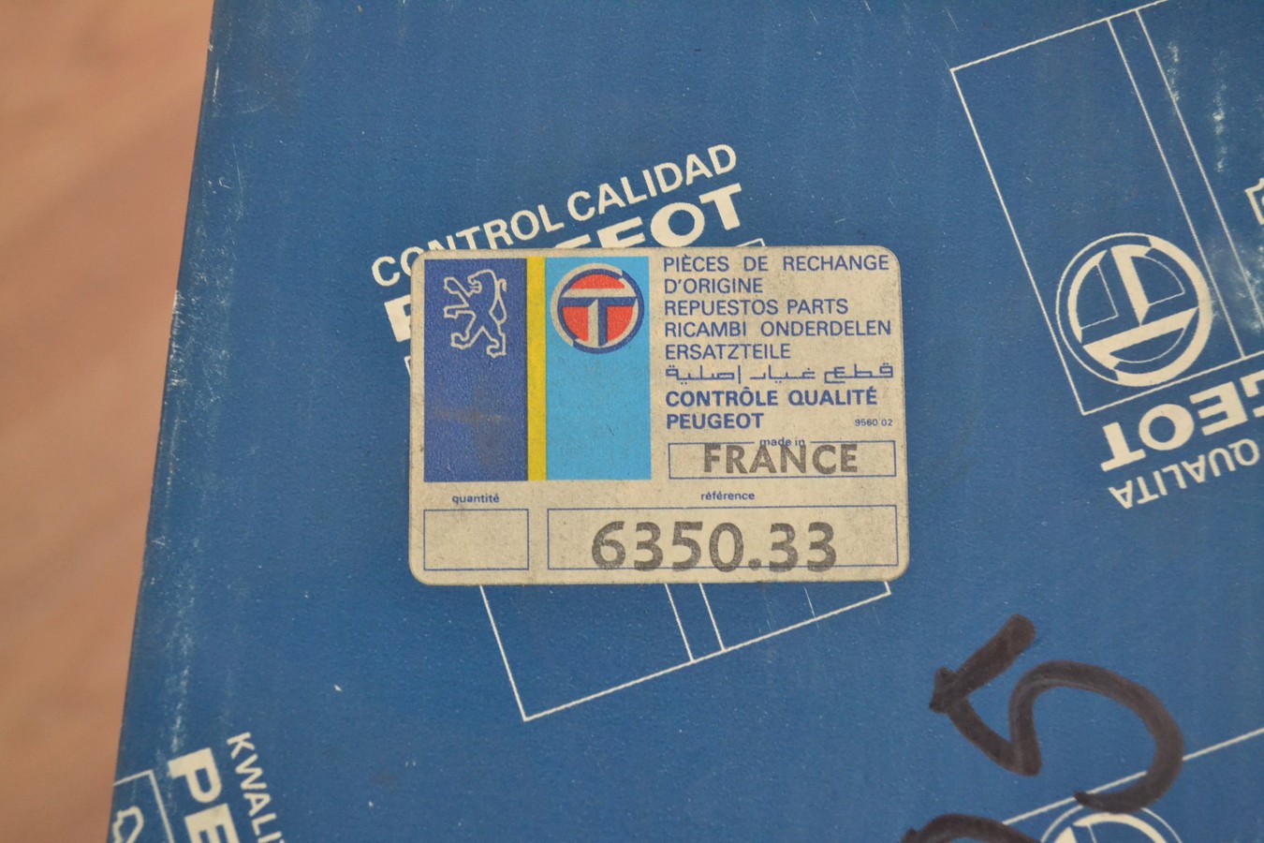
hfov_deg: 37.9
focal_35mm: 52
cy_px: 422
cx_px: 632
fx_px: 1843
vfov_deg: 25.8
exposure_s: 1/40
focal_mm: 35
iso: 3200
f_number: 5
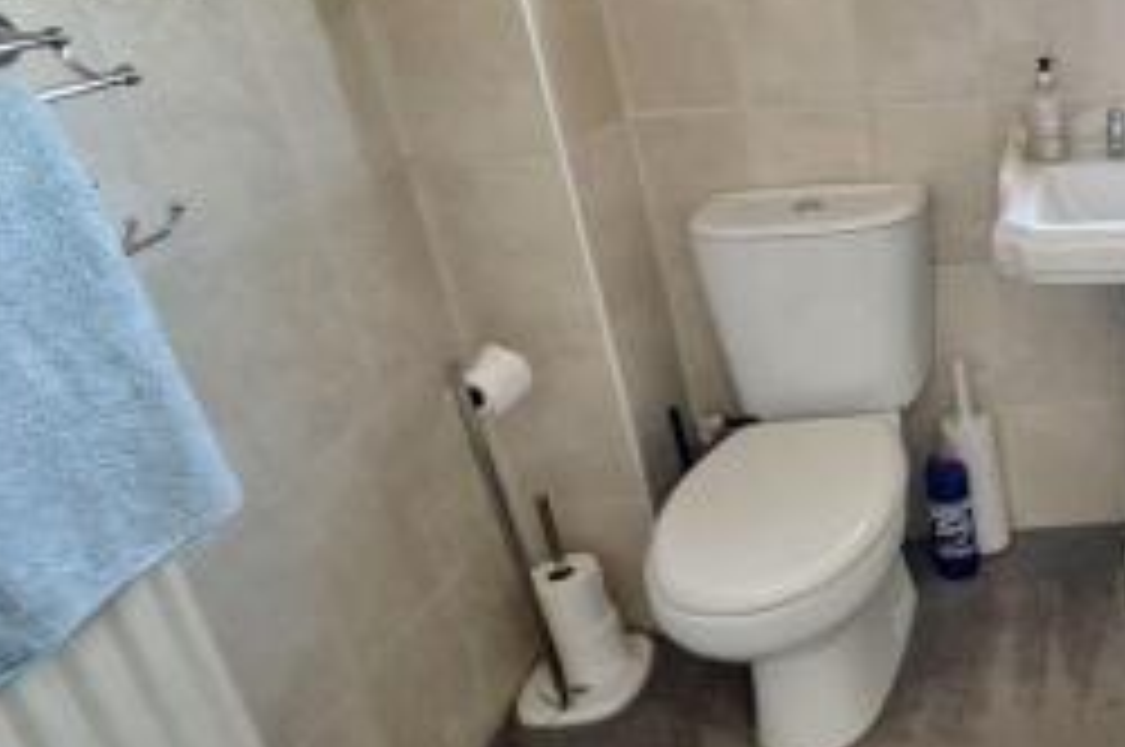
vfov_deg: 38.2
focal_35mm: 34
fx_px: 1061
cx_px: 1195
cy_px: 232
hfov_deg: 44.6
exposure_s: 1/95
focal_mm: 2.22
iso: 320
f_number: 2.2
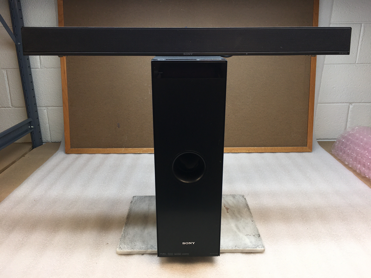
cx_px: 186
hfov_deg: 61.7
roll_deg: +1.0
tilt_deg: -17.7
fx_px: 311
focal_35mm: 29
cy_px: 139
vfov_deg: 48.2
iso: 25
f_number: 2.2
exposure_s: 1/60
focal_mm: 4.15
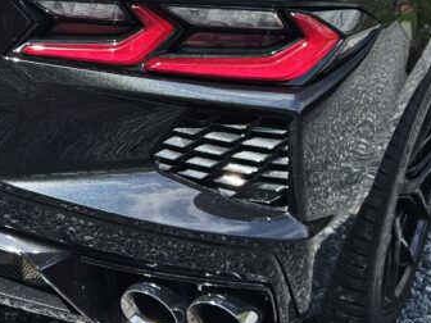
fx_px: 872
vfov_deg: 20.7
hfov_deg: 27.7
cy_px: 60
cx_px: 159
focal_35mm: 70
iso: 25
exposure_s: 1/1033
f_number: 1.8
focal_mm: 5.4
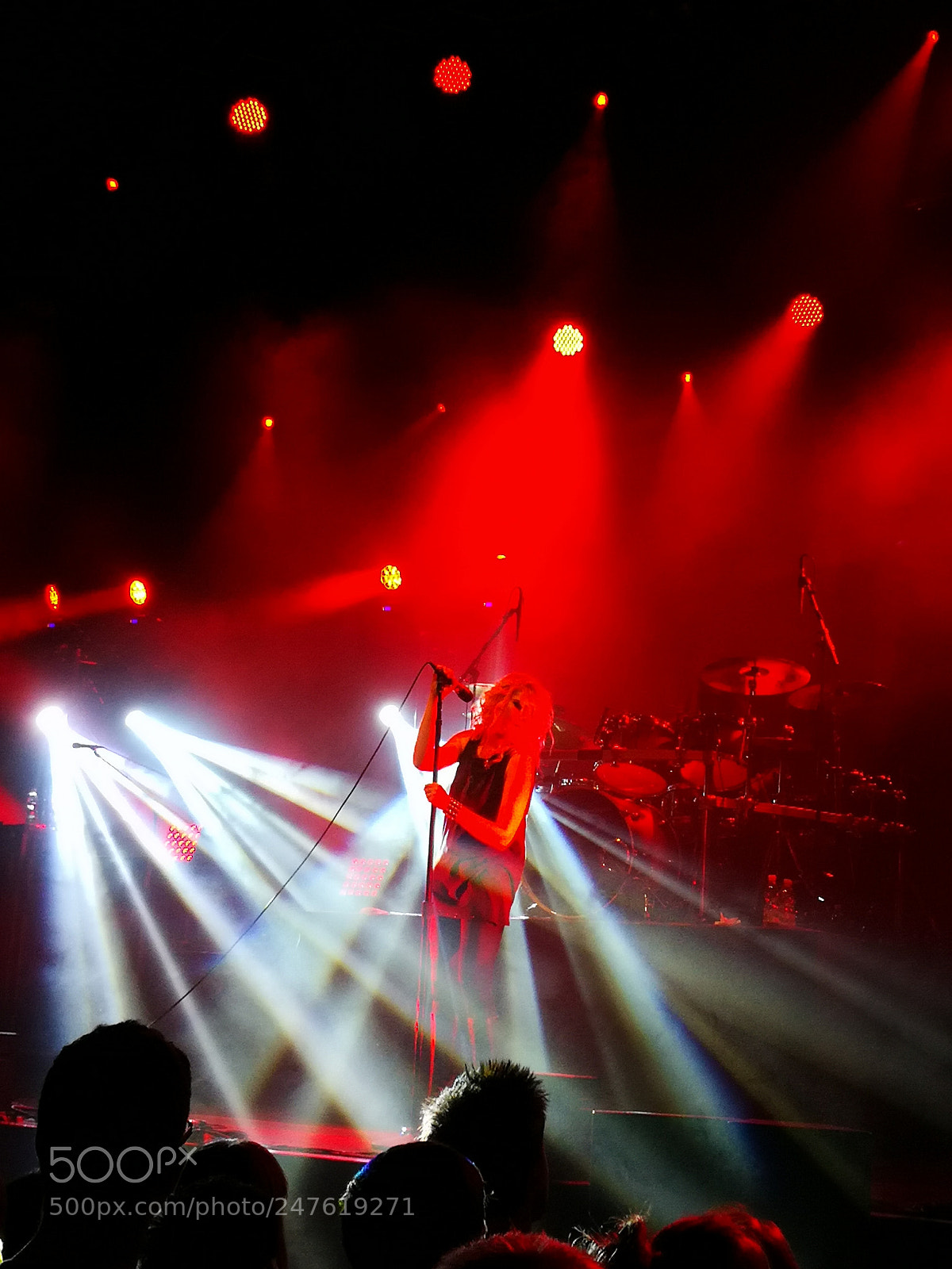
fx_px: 1980
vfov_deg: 35.5
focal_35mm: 54
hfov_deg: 27.0
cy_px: 634
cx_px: 476
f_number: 1.6
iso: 100
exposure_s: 1/100
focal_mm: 3.95
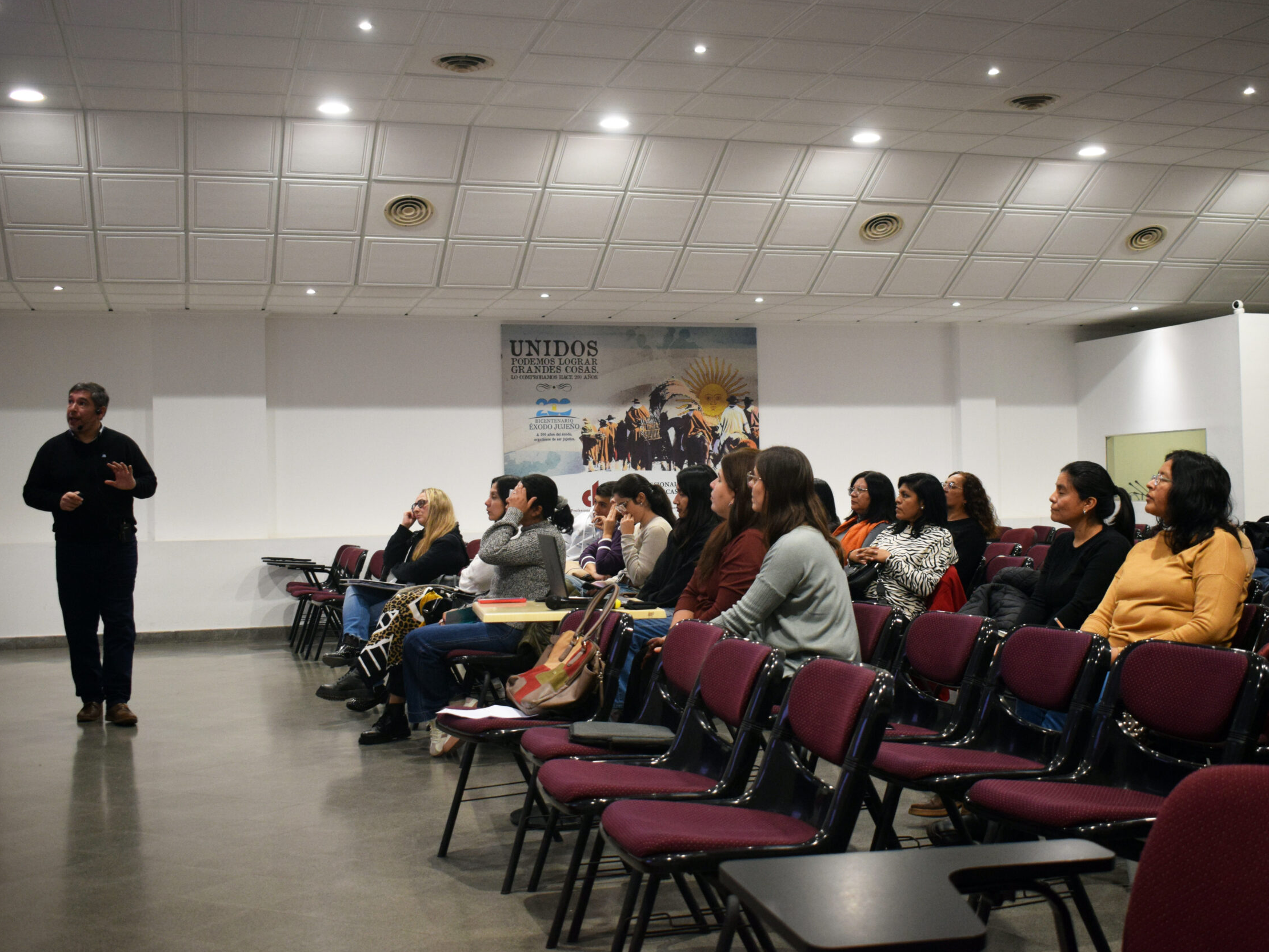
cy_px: 472
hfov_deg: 45.2
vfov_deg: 34.7
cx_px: 684
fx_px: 1523
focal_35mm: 42
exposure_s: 1/60
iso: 1250
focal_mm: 25
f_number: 4
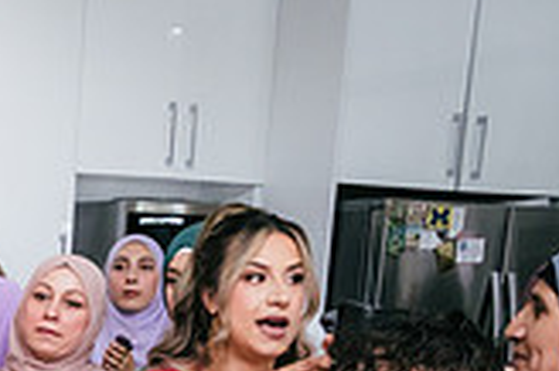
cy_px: 543
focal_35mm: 85
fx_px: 1319
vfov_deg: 15.0
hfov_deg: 20.0
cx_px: -320
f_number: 9
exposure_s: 1/160
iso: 6400
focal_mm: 24
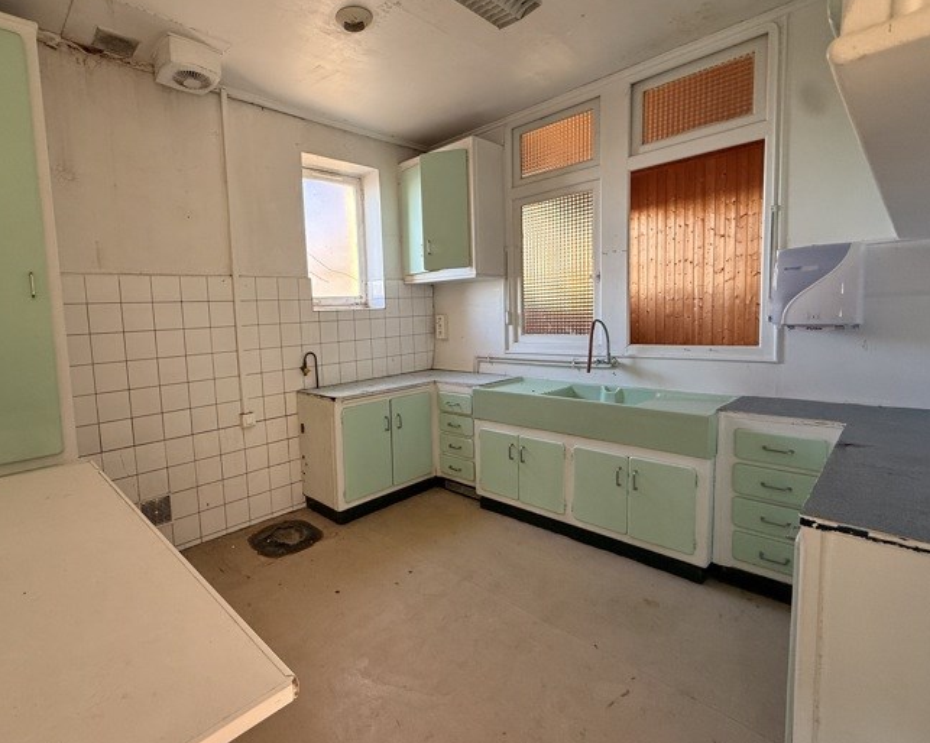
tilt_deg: -4.1
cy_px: 354
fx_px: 468
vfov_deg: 76.9
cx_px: 380
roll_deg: +2.5
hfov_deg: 88.7
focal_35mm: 17
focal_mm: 2.22
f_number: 2.2
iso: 160
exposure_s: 1/99
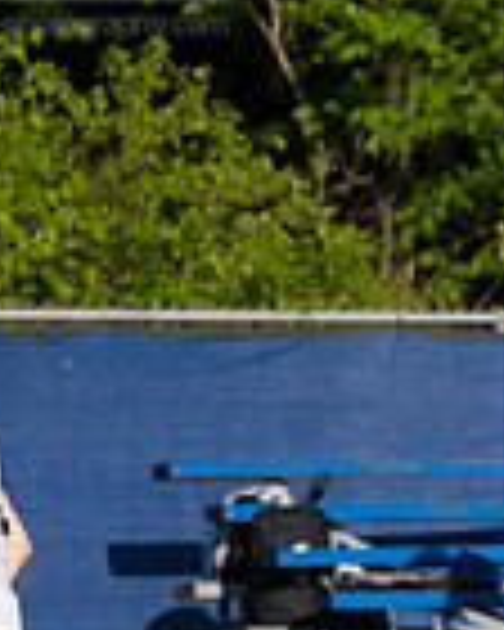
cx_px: 729
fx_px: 21797
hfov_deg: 1.3
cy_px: 500
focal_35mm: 1169
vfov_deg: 1.7
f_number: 5.6
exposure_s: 1/1600
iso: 250
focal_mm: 200
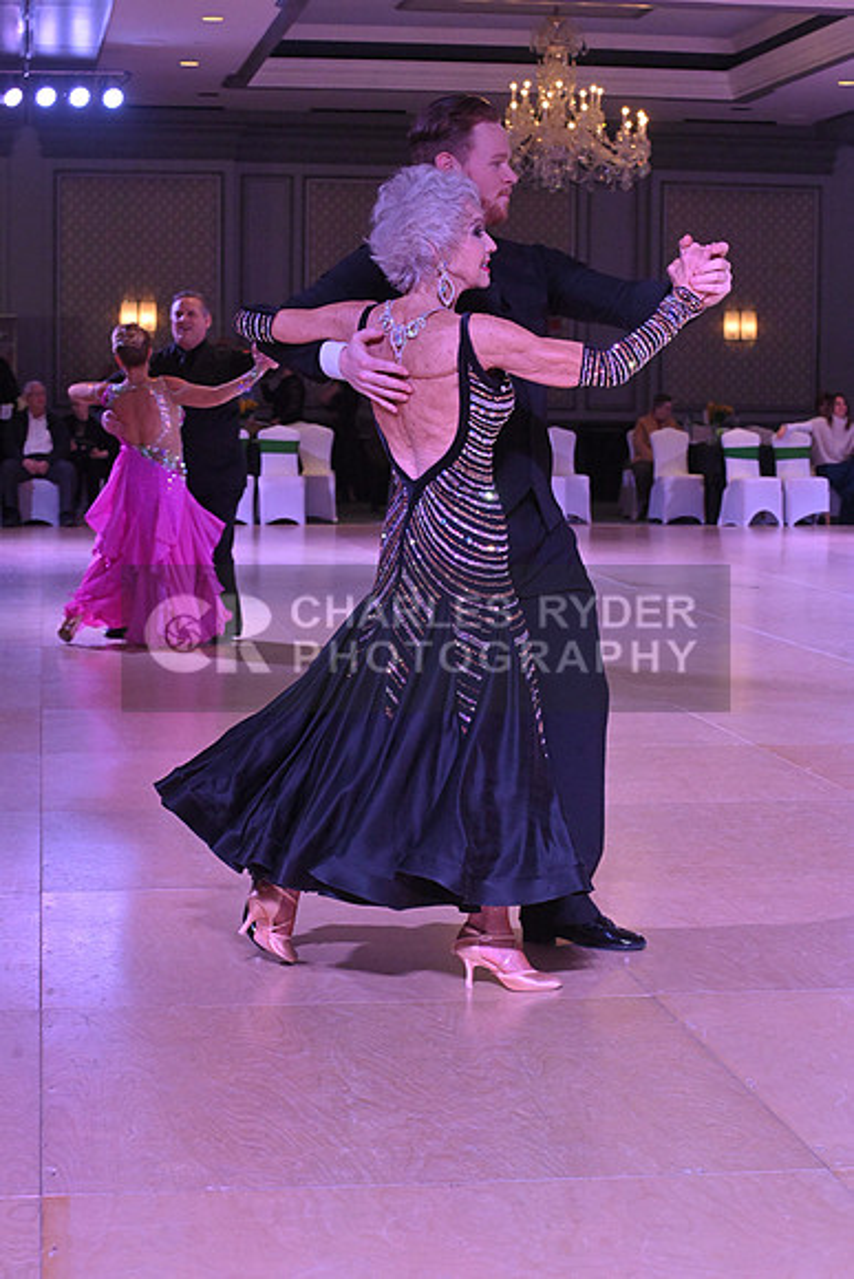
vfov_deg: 28.8
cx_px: 427
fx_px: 2489
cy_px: 640
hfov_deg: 19.5
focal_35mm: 70
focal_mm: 70
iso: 5000
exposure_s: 1/320
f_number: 10
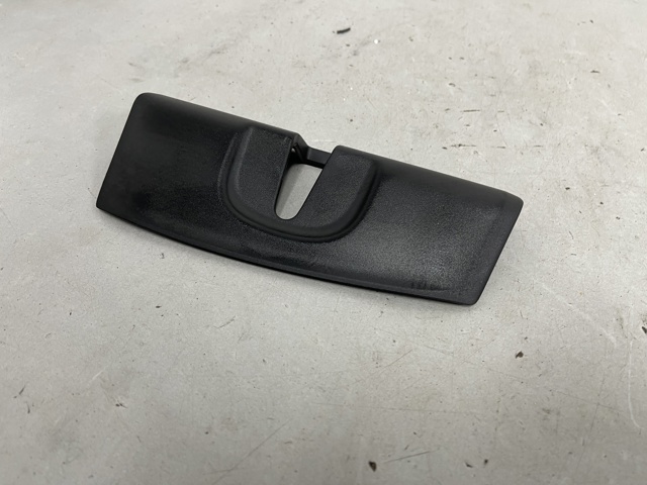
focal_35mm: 25
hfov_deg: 69.4
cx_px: 324
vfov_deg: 54.9
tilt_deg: -46.4
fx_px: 467
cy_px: 242
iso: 80
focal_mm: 5.1
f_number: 1.6
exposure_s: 1/50
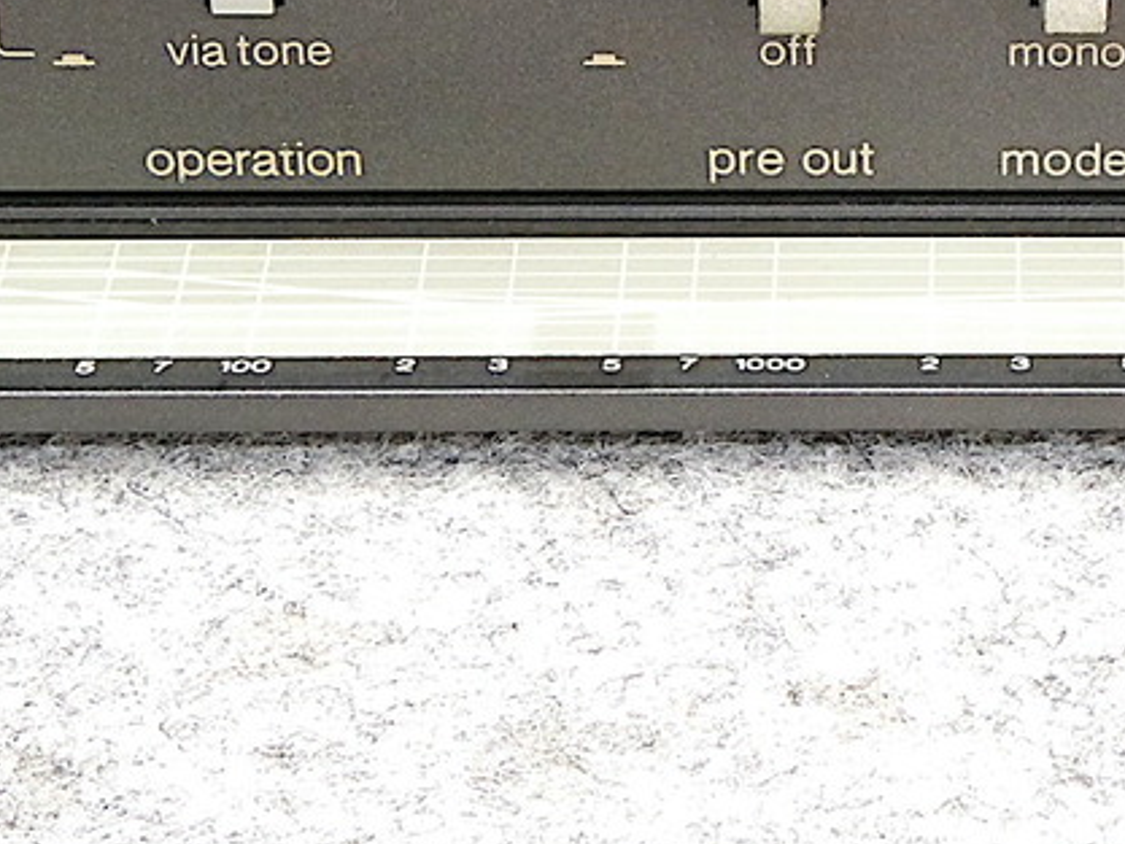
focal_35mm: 161
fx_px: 5234
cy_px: 43
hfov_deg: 12.2
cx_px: 923
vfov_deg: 9.2
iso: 400
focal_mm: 12.5
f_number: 7.1
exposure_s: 1/4
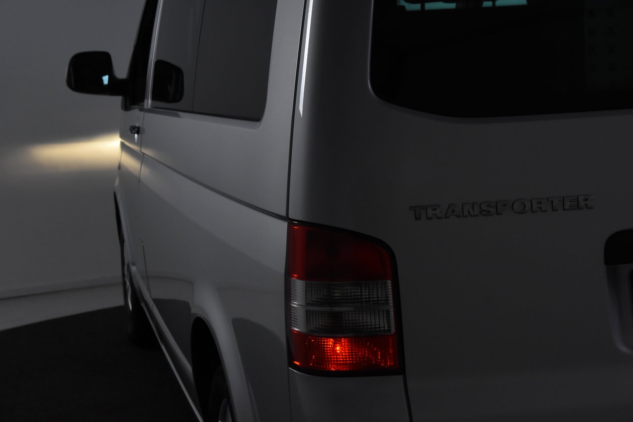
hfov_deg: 29.9
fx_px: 1187
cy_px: 211
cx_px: 316
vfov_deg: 20.2
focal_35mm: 68
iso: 1600
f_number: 8
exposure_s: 1/250
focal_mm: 45
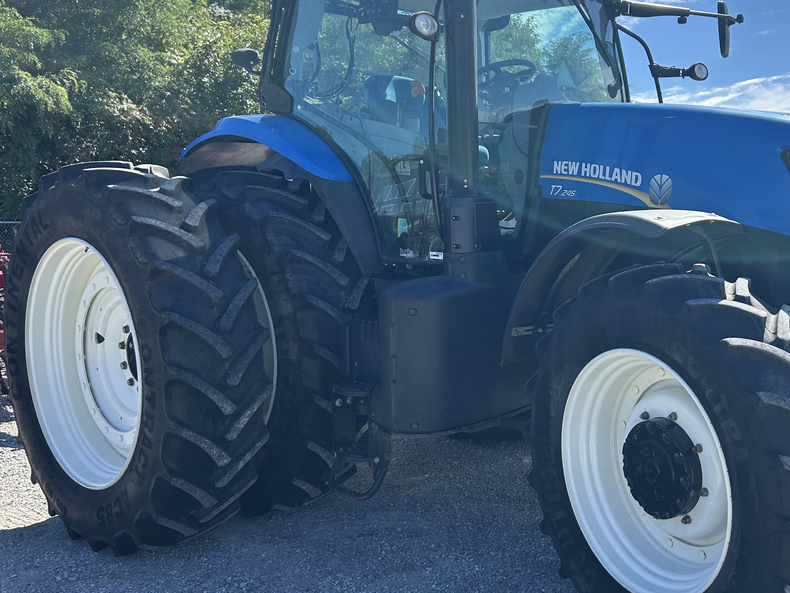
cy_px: 288
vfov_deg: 35.1
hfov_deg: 44.4
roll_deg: +3.7
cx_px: 581
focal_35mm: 41
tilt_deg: -3.5
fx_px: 936
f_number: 1.5
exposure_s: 1/2404
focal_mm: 5.7
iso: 50
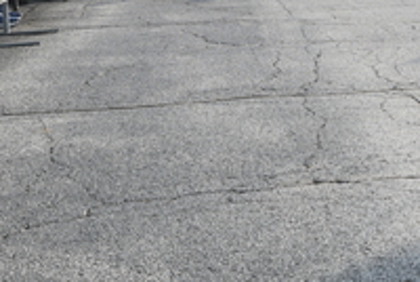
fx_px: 1250
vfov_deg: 12.4
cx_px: 420
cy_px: -87
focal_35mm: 107
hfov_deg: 18.6
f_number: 5
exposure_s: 1/250
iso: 100
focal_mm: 26
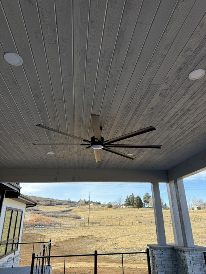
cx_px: 103
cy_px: 137
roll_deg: +1.5
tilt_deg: +23.6
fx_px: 190
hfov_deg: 56.8
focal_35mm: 24
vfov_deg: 71.6
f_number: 1.78
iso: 80
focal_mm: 6.76
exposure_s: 1/1076
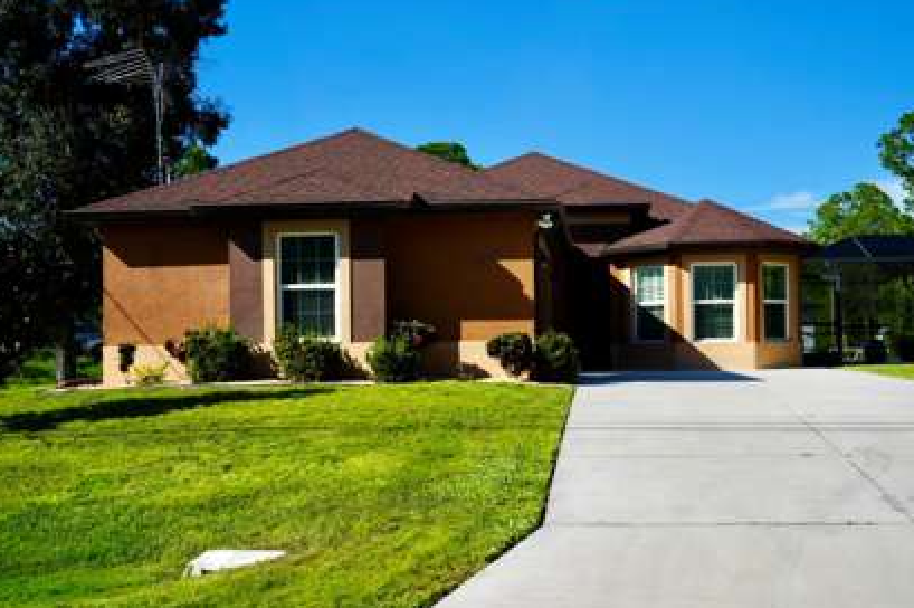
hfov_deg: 41.9
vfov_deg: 28.6
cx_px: 485
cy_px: 335
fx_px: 1192
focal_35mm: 47
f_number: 5
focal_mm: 40
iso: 100
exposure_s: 1/800
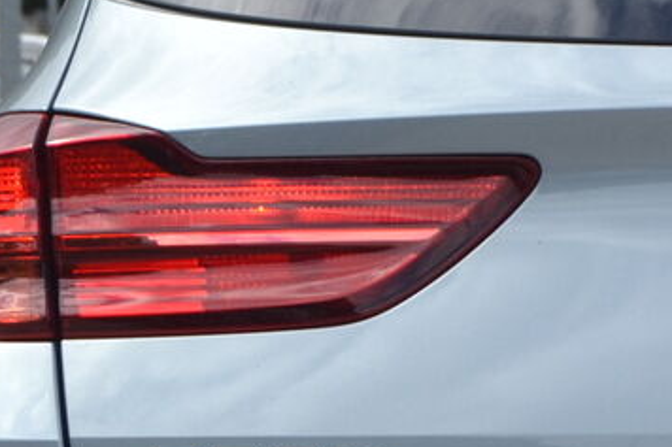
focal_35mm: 324
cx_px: 1006
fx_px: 6045
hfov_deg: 6.3
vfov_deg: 4.2
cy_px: 383
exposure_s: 1/200
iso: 100
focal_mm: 40
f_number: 7.1
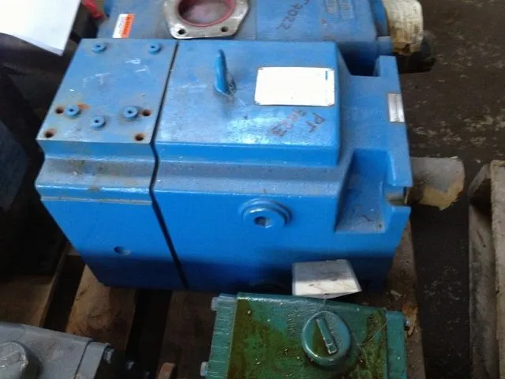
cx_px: 252
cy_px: 190
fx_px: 511
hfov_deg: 52.6
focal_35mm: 35
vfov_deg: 40.7
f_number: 2.4
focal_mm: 4.28
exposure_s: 1/20
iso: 320
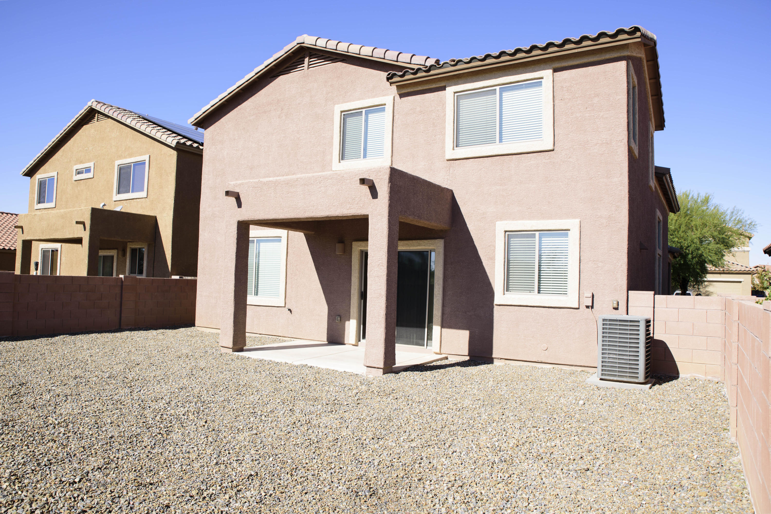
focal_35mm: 24
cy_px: 257
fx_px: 514
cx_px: 386
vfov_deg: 53.2
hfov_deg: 73.7
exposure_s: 1/250
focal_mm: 24
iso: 100
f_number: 7.1
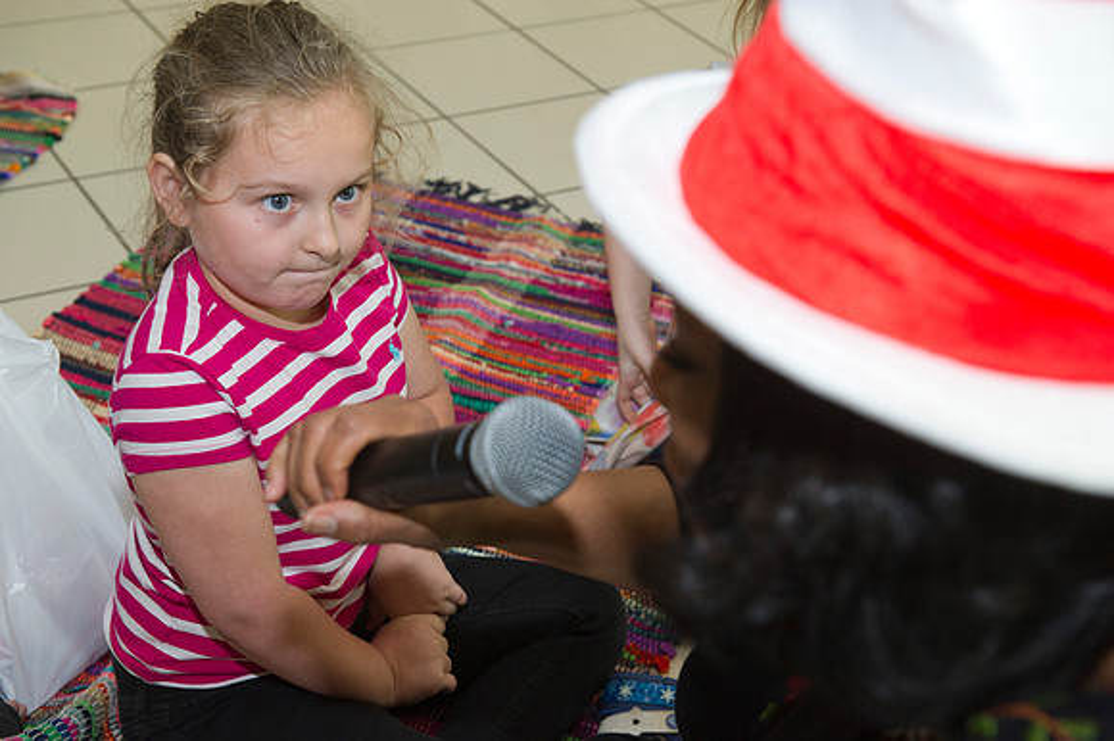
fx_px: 1701
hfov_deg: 36.3
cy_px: 370
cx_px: 557
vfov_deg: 24.6
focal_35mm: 55
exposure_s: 1/250
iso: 1250
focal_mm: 55
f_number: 5.6
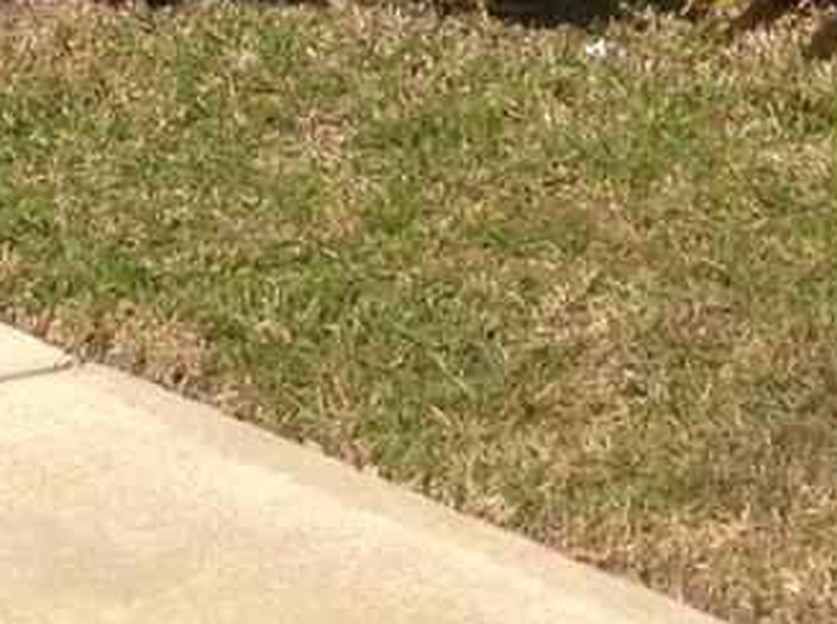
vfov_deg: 8.2
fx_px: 4127
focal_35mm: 171
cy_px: -708
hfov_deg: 11.0
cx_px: -561
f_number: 2.4
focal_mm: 4.28
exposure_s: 1/2016
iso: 50
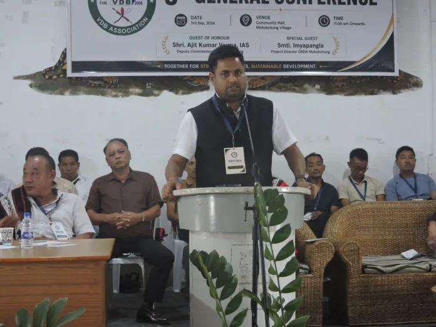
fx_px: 819
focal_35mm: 65
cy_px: 164
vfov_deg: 22.6
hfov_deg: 29.8
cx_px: 218
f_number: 4.2
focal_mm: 11.6
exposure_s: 1/13
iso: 400
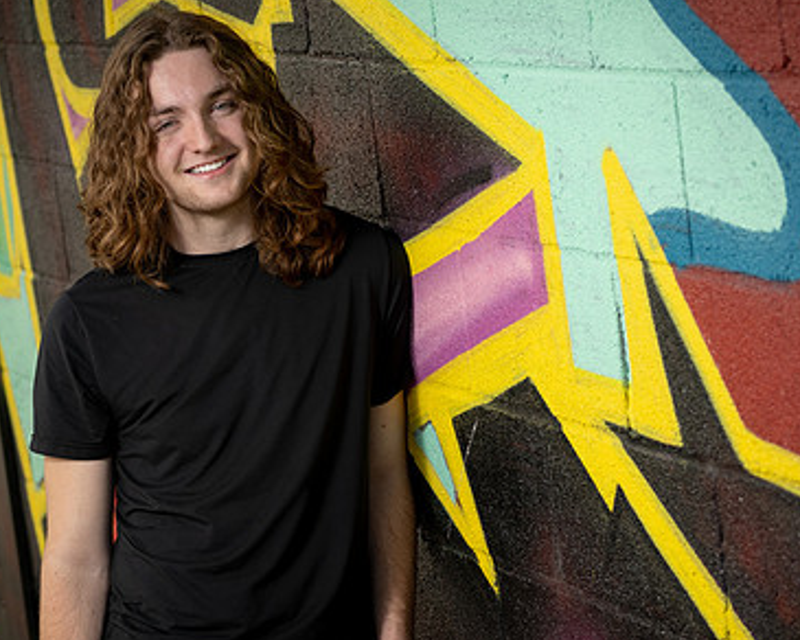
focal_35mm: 133
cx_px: 378
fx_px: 3149
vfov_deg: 11.6
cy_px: 429
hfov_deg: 14.5
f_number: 2.8
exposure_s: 1/1000
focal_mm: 70
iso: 100
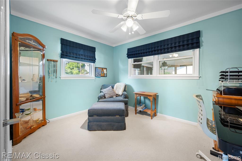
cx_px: 121
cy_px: 80
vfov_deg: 81.1
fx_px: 94
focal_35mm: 14
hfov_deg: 104.3
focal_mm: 14
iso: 100
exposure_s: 3
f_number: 11
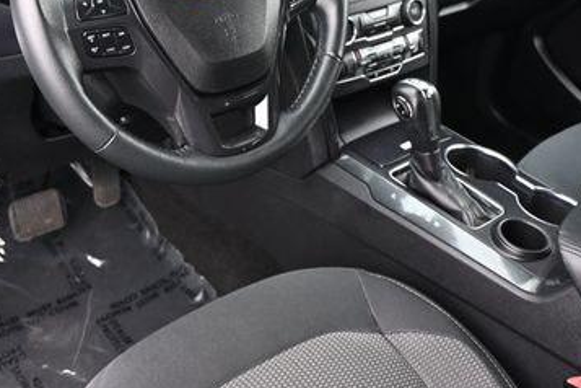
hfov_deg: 37.7
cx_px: 225
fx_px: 846
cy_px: 75
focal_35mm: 52
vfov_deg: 25.3
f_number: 3.8
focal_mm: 19.5
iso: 560
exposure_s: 1/125
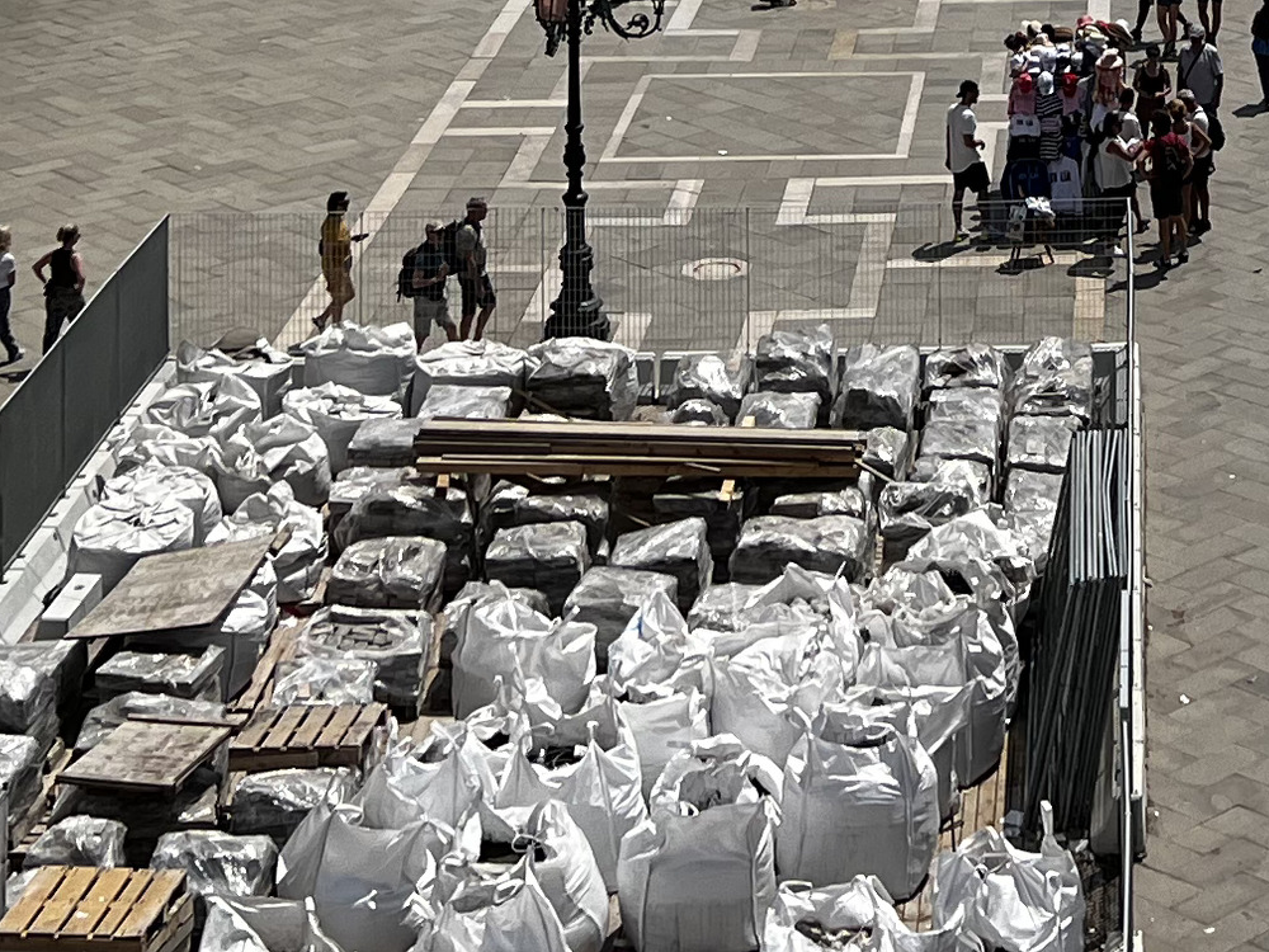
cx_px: 1183
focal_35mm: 104
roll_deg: +0.7
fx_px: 3813
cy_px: -687
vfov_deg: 13.0
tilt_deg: -3.6
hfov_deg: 18.5
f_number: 1.5
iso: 50
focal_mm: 5.7
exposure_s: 1/9434
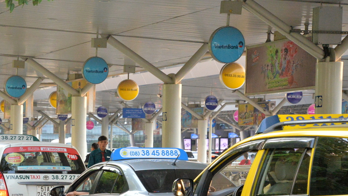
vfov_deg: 9.0
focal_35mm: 135
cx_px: 40
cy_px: 162
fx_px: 1246
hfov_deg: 15.7
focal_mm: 68
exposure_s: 1/800
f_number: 7.1
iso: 5000
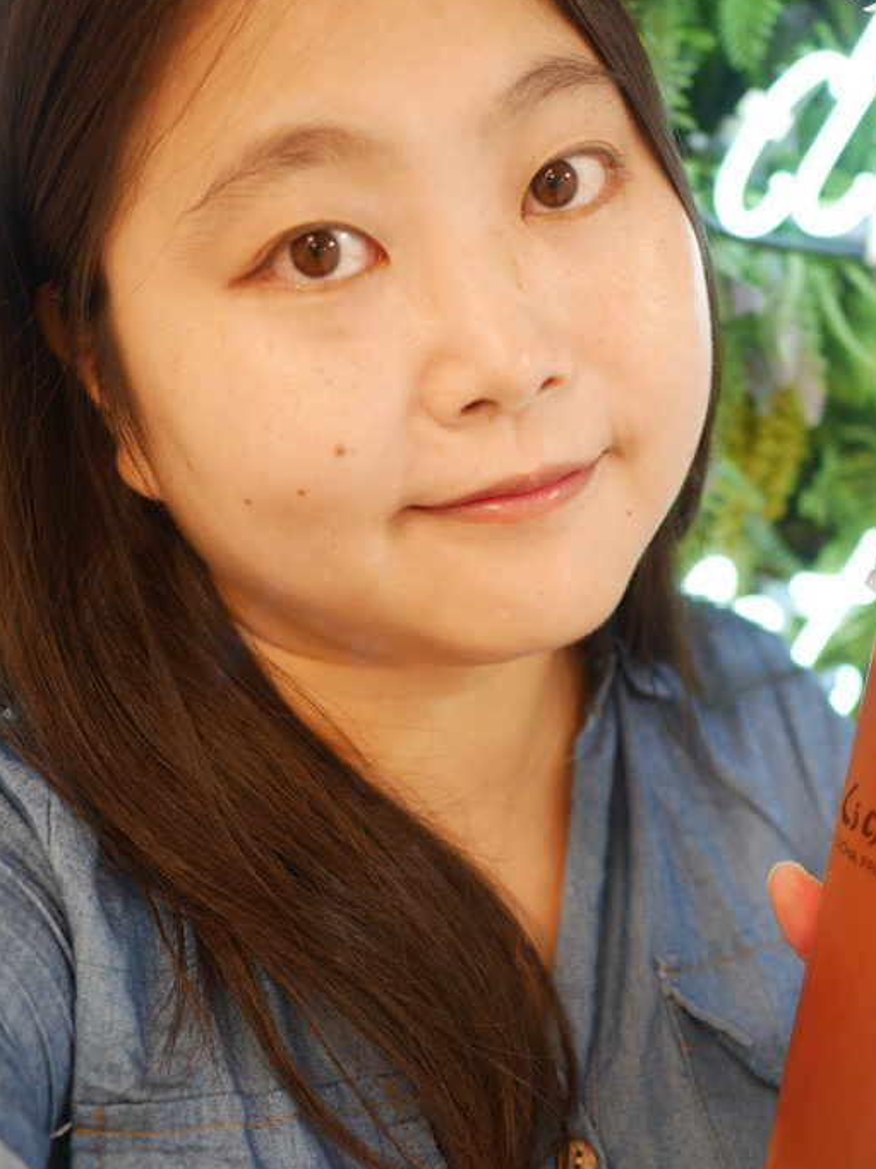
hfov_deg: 32.8
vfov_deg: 42.9
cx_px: 528
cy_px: 615
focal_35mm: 44
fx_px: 1486
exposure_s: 1/125
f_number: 1.7
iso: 250
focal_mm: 15
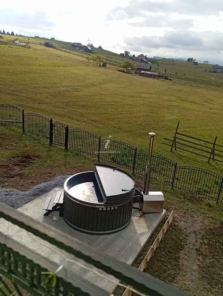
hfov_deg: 49.9
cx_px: 112
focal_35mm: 28
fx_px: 240
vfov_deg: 63.4
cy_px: 148
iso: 50
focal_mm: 4.25
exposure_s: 1/1307
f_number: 1.8
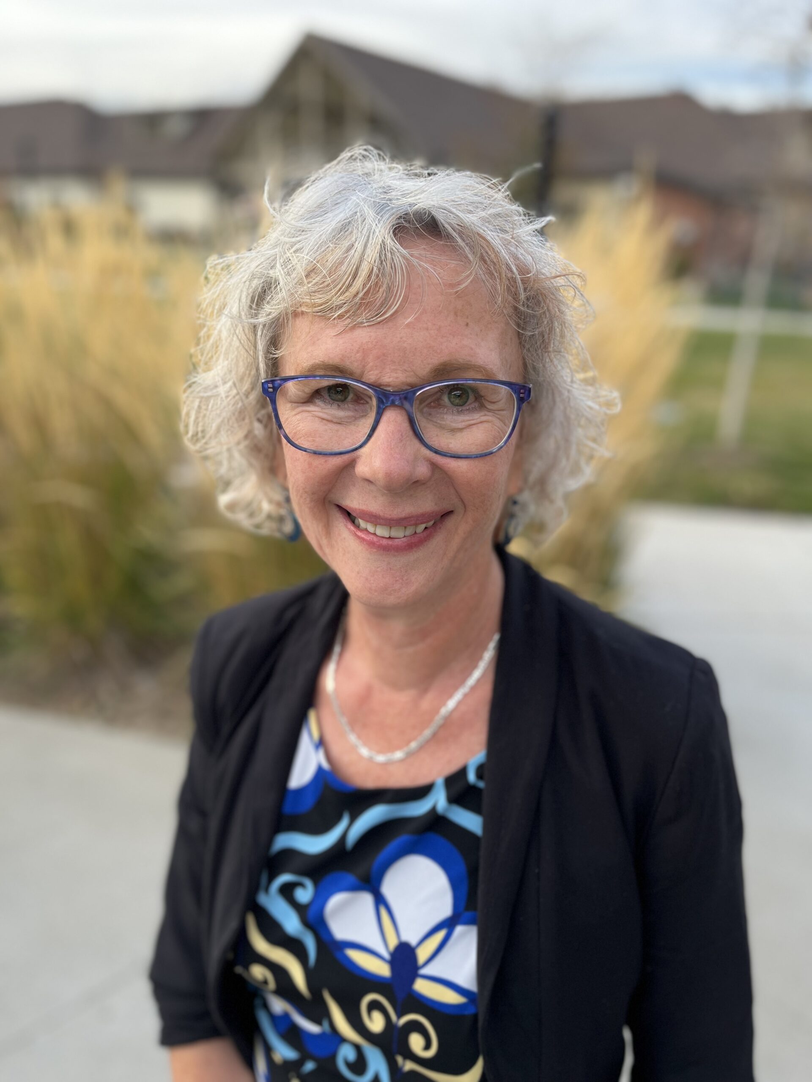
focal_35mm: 26
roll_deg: -1.6
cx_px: 406
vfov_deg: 67.3
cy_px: 541
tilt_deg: -20.8
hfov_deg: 53.1
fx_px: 813
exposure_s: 1/176
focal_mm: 5.1
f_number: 1.6
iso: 40
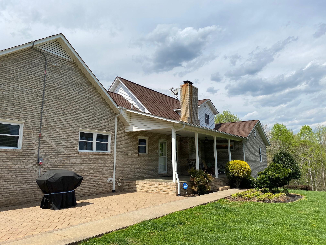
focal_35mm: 26
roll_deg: +0.7
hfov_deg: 67.3
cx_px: 163
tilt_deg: +9.1
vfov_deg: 53.1
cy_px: 122
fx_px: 245
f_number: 1.8
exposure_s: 1/4808
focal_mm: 4.25
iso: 32
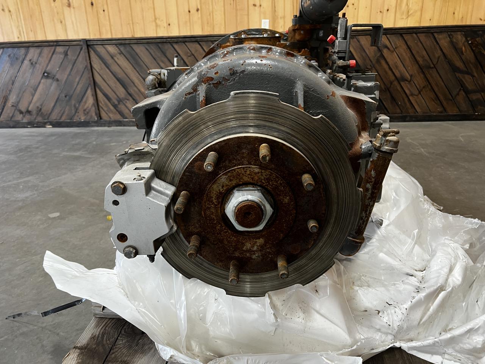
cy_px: 182
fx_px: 364
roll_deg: +0.4
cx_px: 242
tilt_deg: -21.0
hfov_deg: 67.3
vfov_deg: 53.1
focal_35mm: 26
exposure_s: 1/87
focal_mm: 5.7
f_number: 1.5
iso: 125
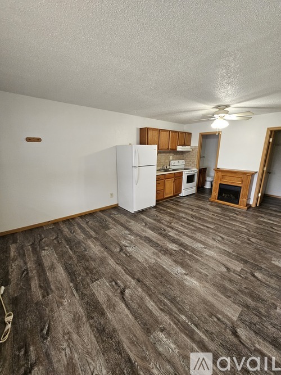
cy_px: 188
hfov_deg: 89.9
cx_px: 140
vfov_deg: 106.2
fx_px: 141
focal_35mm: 13
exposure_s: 1/60
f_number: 2.2
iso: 320
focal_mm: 2.2
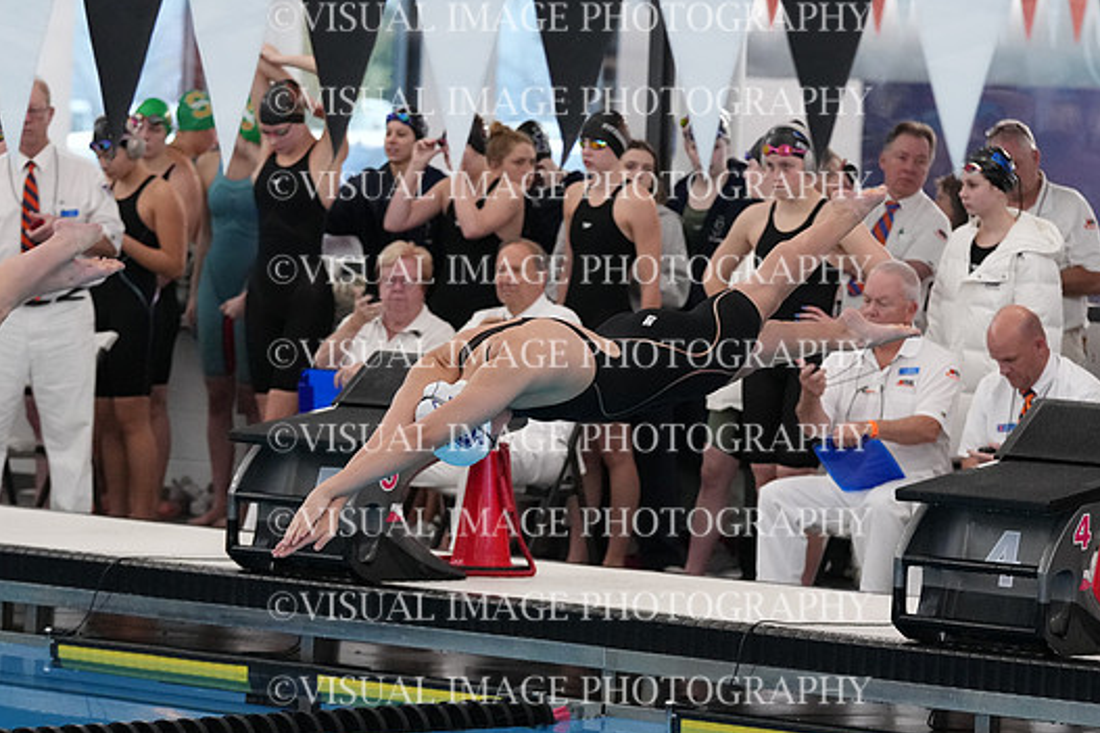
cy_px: 396
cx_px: 570
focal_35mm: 196
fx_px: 5987
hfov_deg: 10.5
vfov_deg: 7.0
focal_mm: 119
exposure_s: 1/1250
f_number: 4
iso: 6400
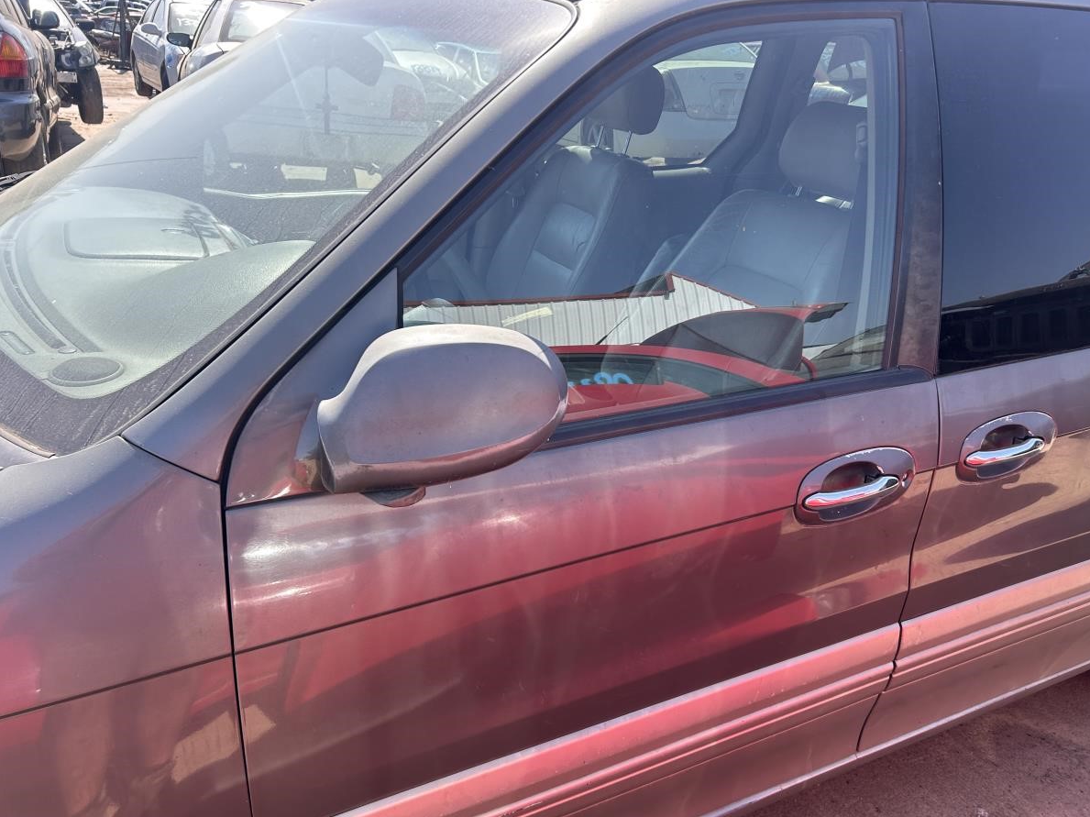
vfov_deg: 49.7
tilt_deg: -22.8
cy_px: 422
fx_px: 881
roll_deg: -5.0
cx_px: 556
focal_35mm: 28
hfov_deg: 63.5
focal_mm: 5.7
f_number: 1.5
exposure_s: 1/1183
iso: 50
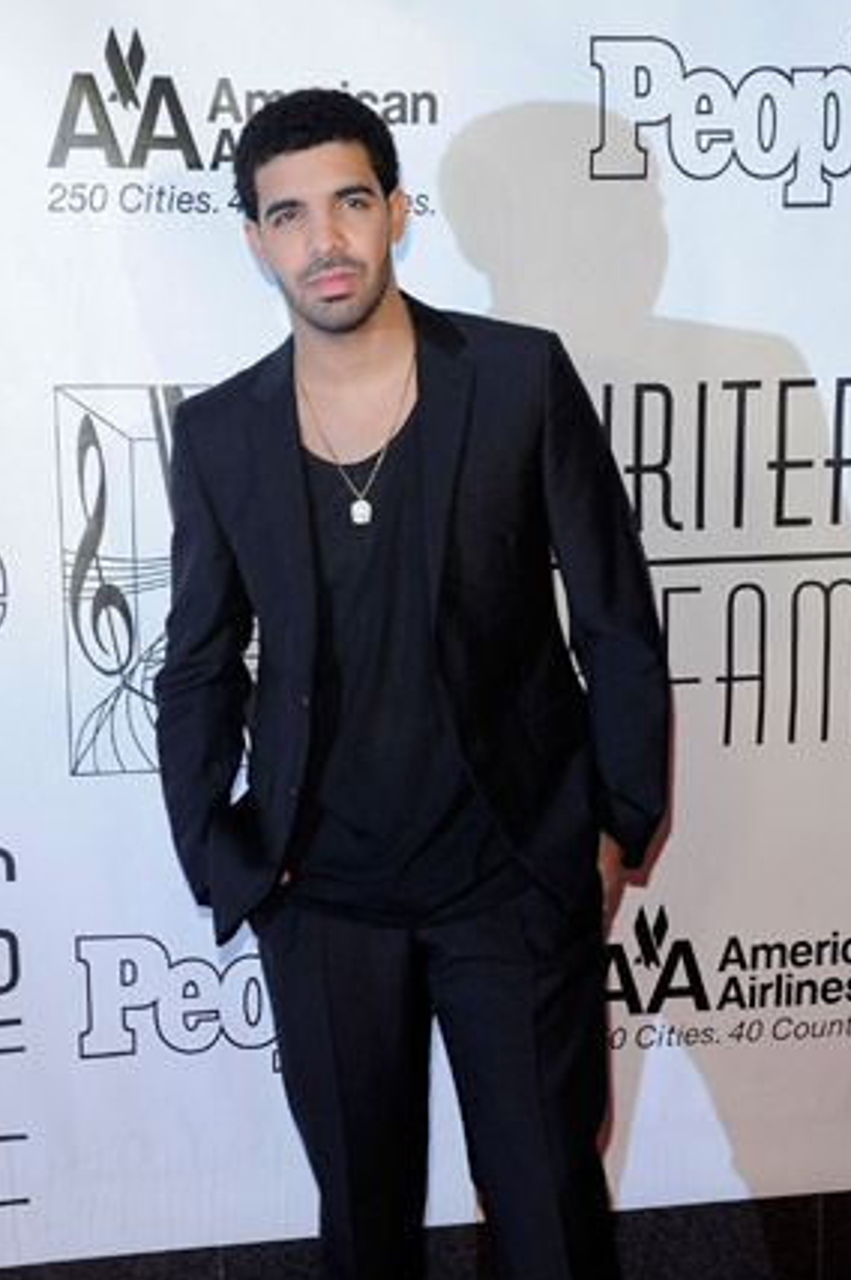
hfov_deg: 18.6
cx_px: 403
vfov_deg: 27.5
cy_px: 869
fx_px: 2592
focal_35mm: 73
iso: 800
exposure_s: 1/200
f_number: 5.6
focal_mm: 52
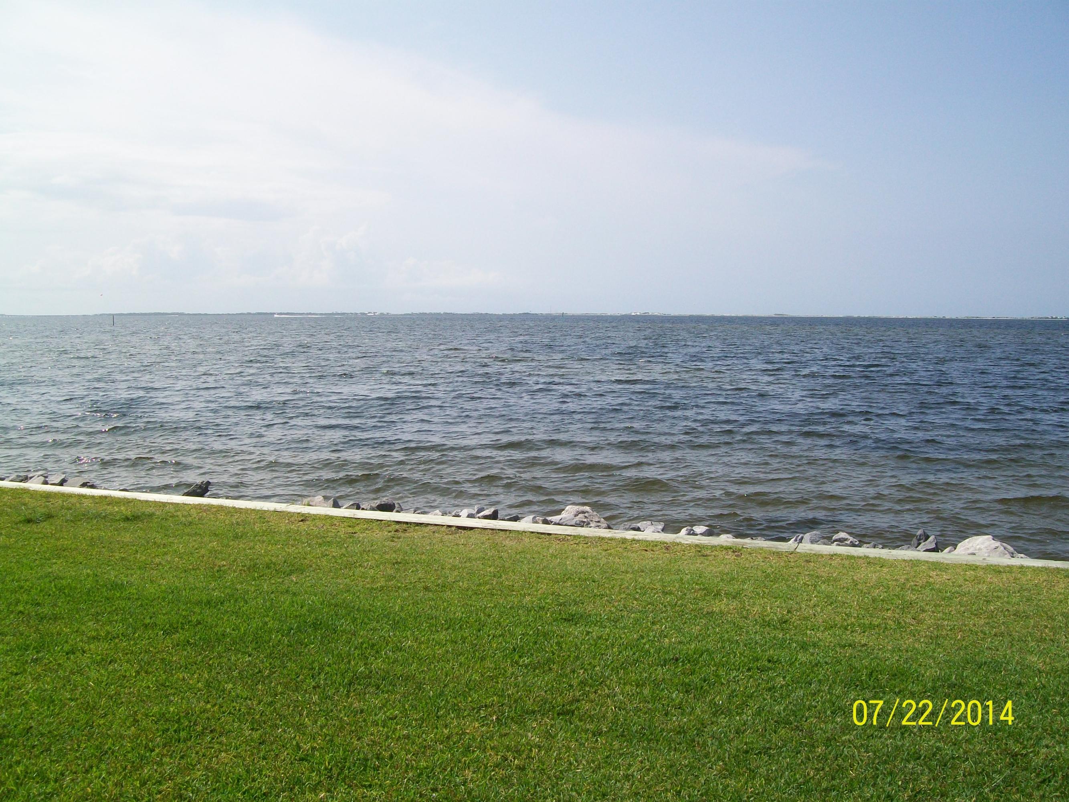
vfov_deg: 41.8
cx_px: 534
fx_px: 1050
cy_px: 401
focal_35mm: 34
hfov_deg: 54.0
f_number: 4.9
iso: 64
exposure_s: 1/640
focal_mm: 6.1
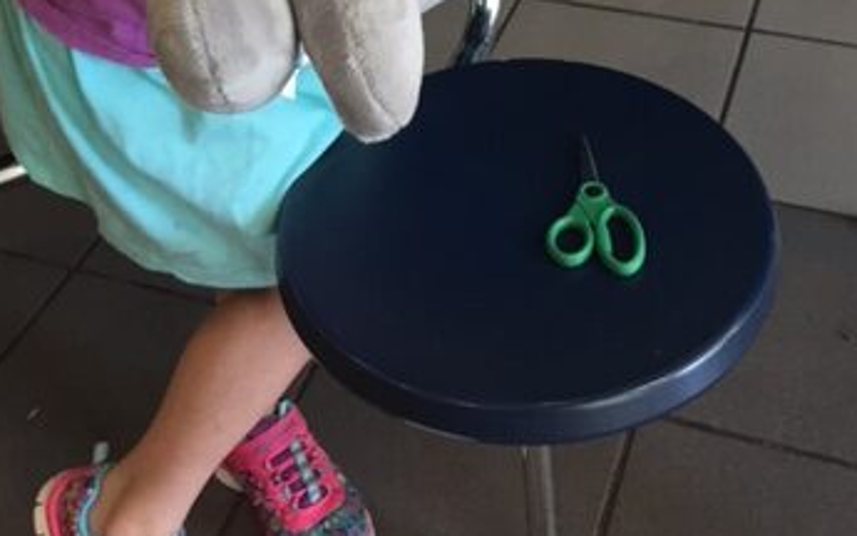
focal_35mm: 57
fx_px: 1332
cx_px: 425
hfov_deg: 35.7
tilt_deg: -27.5
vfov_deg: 20.7
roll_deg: +5.2
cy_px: -166
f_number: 2.2
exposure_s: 1/30
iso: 40
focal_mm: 4.15
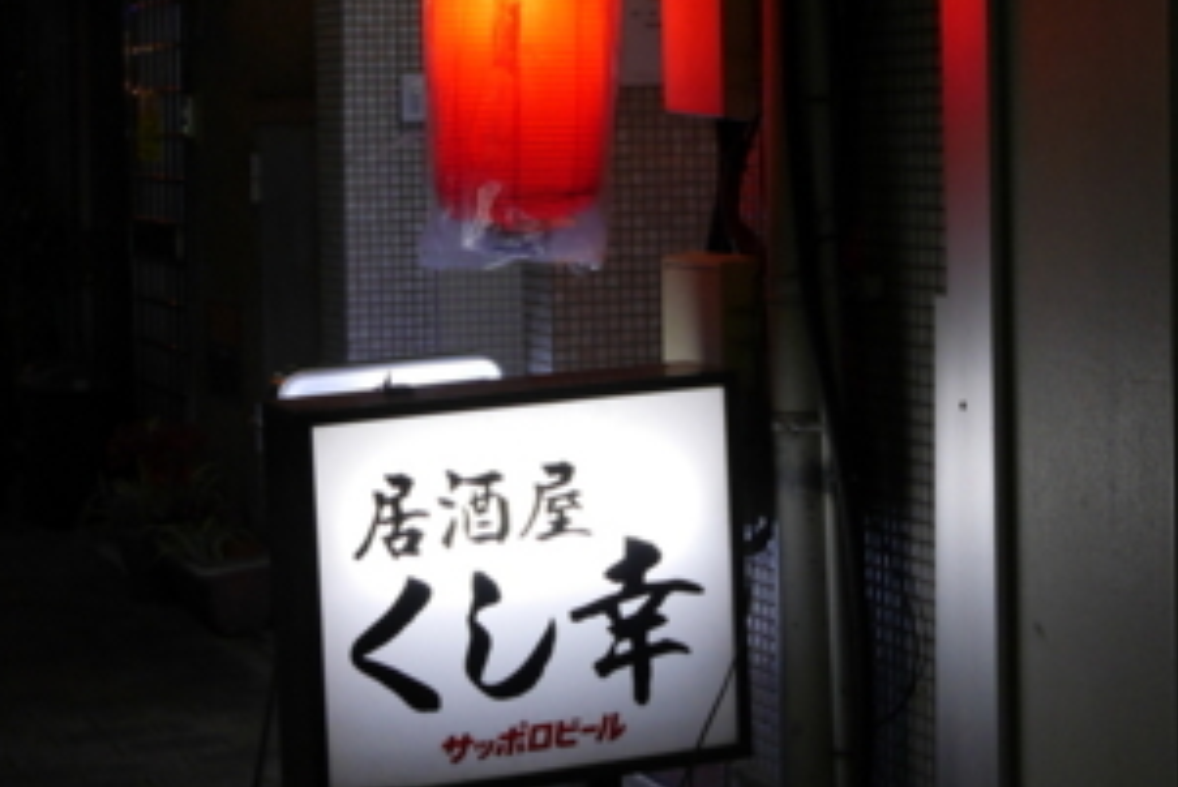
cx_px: 464
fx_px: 2717
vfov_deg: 16.3
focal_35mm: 83
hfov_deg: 24.4
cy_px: 129
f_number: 4.6
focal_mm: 20
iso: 1000
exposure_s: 1/60
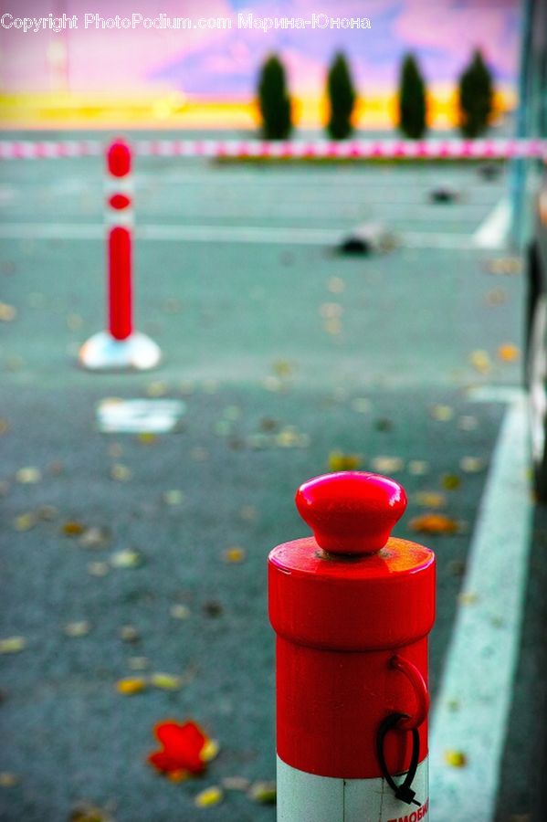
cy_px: 411
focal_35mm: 75
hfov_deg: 18.2
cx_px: 274
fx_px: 1711
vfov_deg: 27.0
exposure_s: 1/125
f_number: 5.6
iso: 320
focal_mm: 50
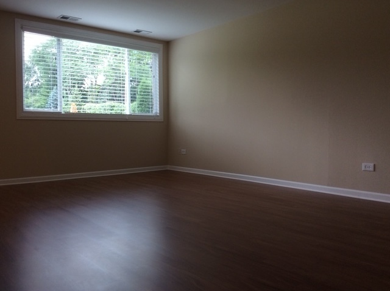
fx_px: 360
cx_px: 195
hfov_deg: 56.9
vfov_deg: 44.1
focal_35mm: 32
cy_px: 146
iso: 40
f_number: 2.4
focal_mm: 3.3
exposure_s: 1/60
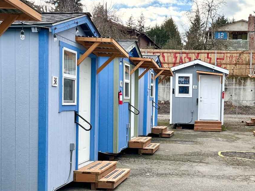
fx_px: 398
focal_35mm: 54
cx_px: 195
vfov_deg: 26.9
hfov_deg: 34.7
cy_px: 119
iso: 64
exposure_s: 1/1587
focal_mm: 5.96
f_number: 1.6
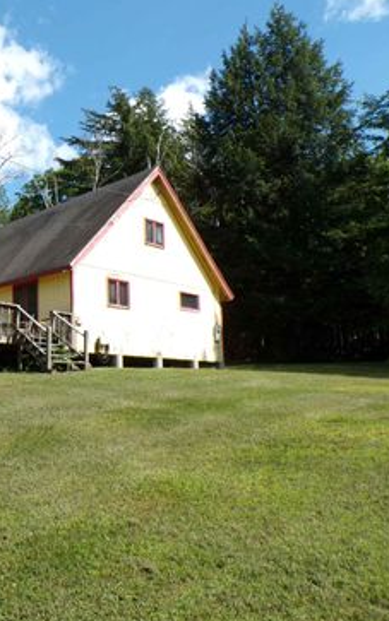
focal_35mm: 35
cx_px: 2
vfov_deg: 55.3
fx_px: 593
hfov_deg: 33.3
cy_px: 317
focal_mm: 4.3
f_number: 4.4
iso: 100
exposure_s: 1/480
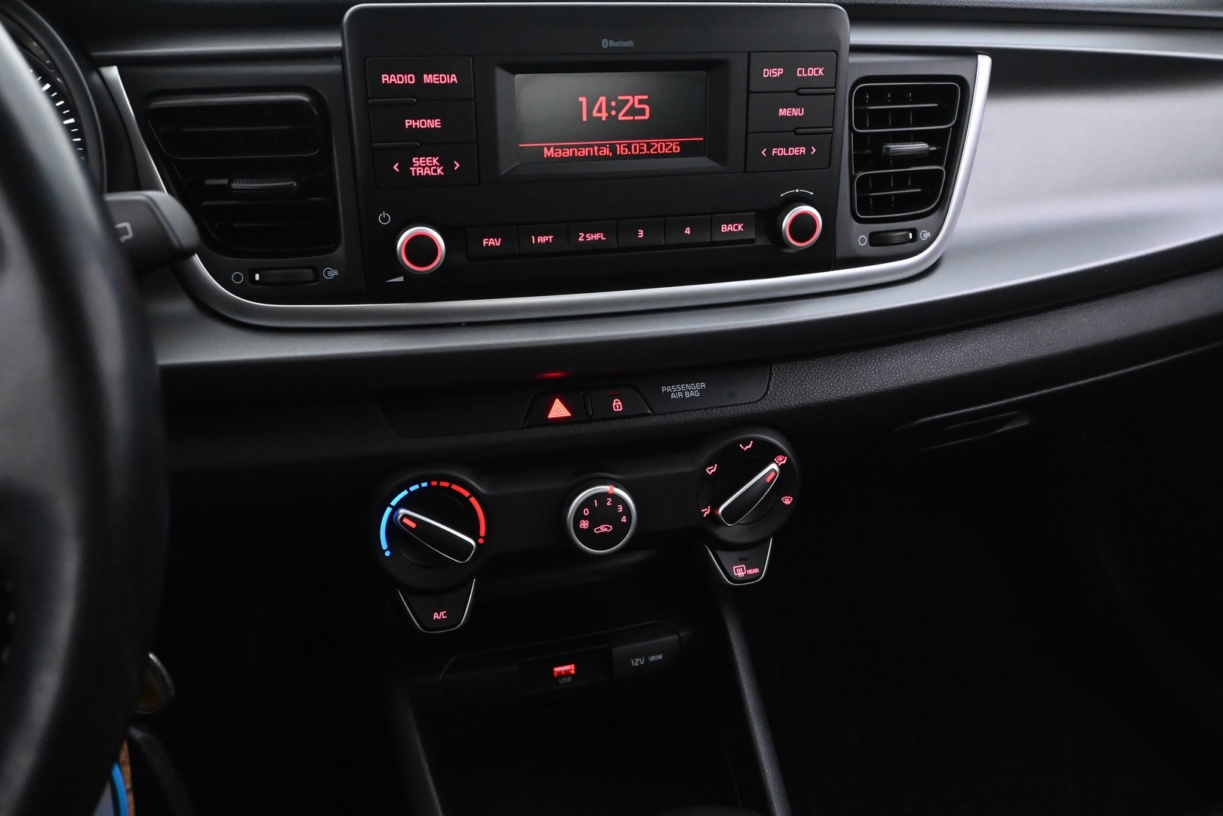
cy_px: 408
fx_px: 994
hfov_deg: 63.2
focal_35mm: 29
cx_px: 612
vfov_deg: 44.6
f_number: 5.6
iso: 6400
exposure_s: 1/25
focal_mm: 19.5
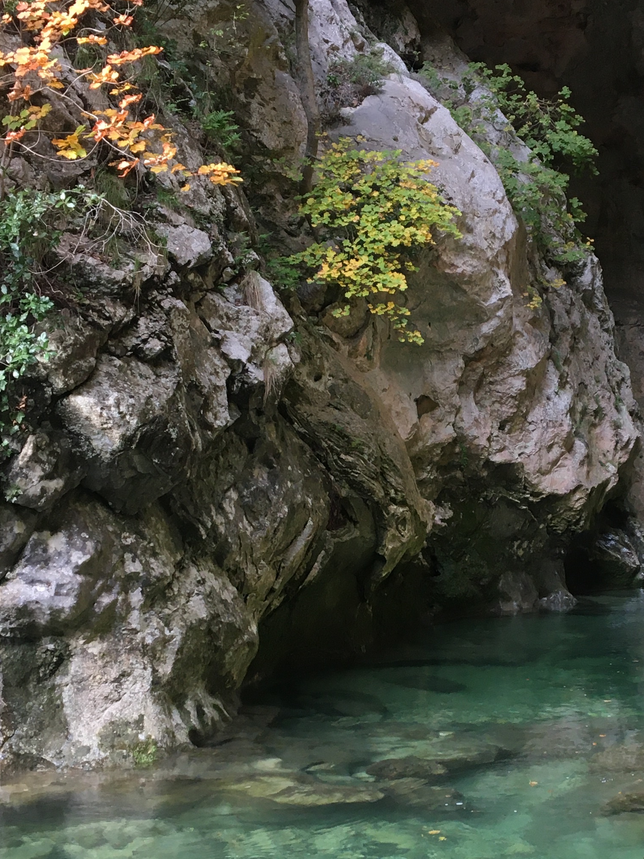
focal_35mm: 58
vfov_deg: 33.1
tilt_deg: -2.0
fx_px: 1439
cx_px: 478
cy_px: 514
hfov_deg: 25.0
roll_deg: +0.2
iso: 32
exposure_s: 1/33
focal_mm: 4.15
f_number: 2.2
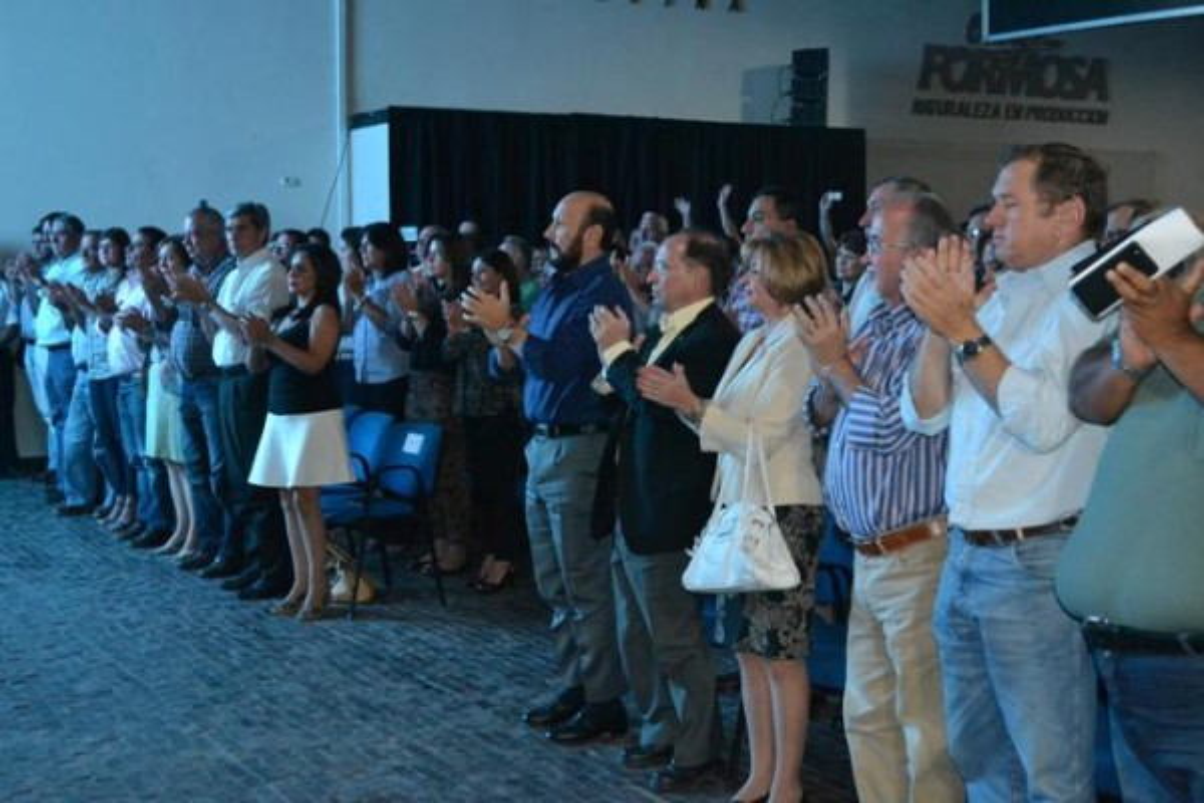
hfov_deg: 41.1
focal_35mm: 48
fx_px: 1605
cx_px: 602
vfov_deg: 28.1
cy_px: 402
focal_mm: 32
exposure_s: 1/60
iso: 3200
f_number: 4.8
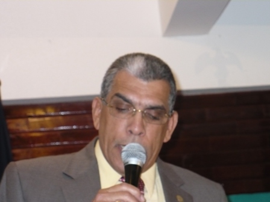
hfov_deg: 18.9
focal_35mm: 104
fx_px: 811
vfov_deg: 14.2
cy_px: 101
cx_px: 135
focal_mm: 17.2
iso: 250
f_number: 3.5
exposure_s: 1/30
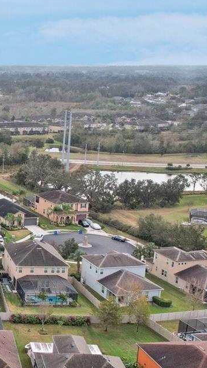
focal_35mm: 58
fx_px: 566
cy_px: 209
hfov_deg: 17.8
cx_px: -132
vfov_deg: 36.0
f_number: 2.8
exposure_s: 1/500
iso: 400
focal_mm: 8.4
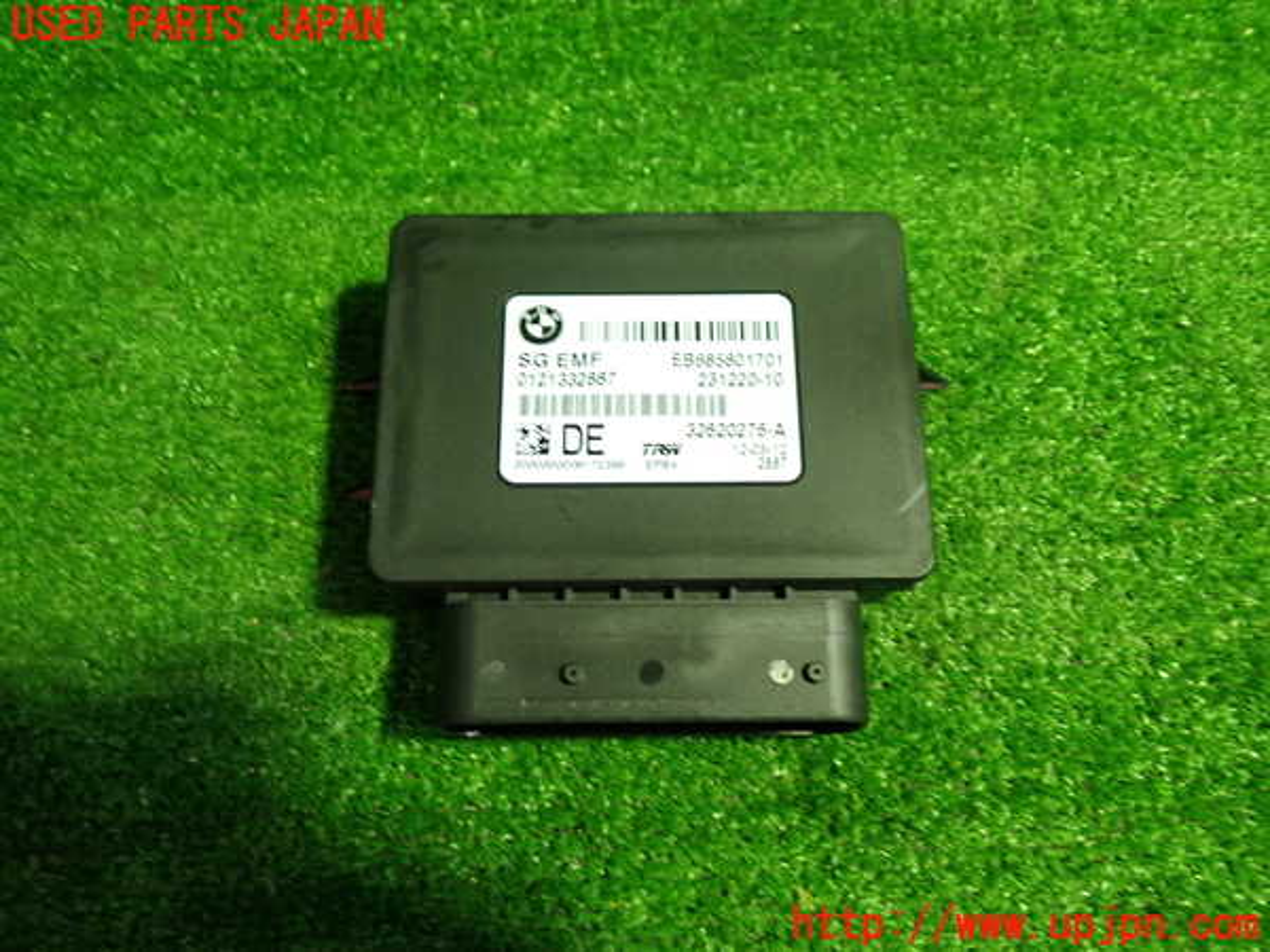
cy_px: 476
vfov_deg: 46.8
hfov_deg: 60.0
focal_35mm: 30
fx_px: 1101
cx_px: 635
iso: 250
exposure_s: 1/30
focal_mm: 5.4
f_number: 2.3
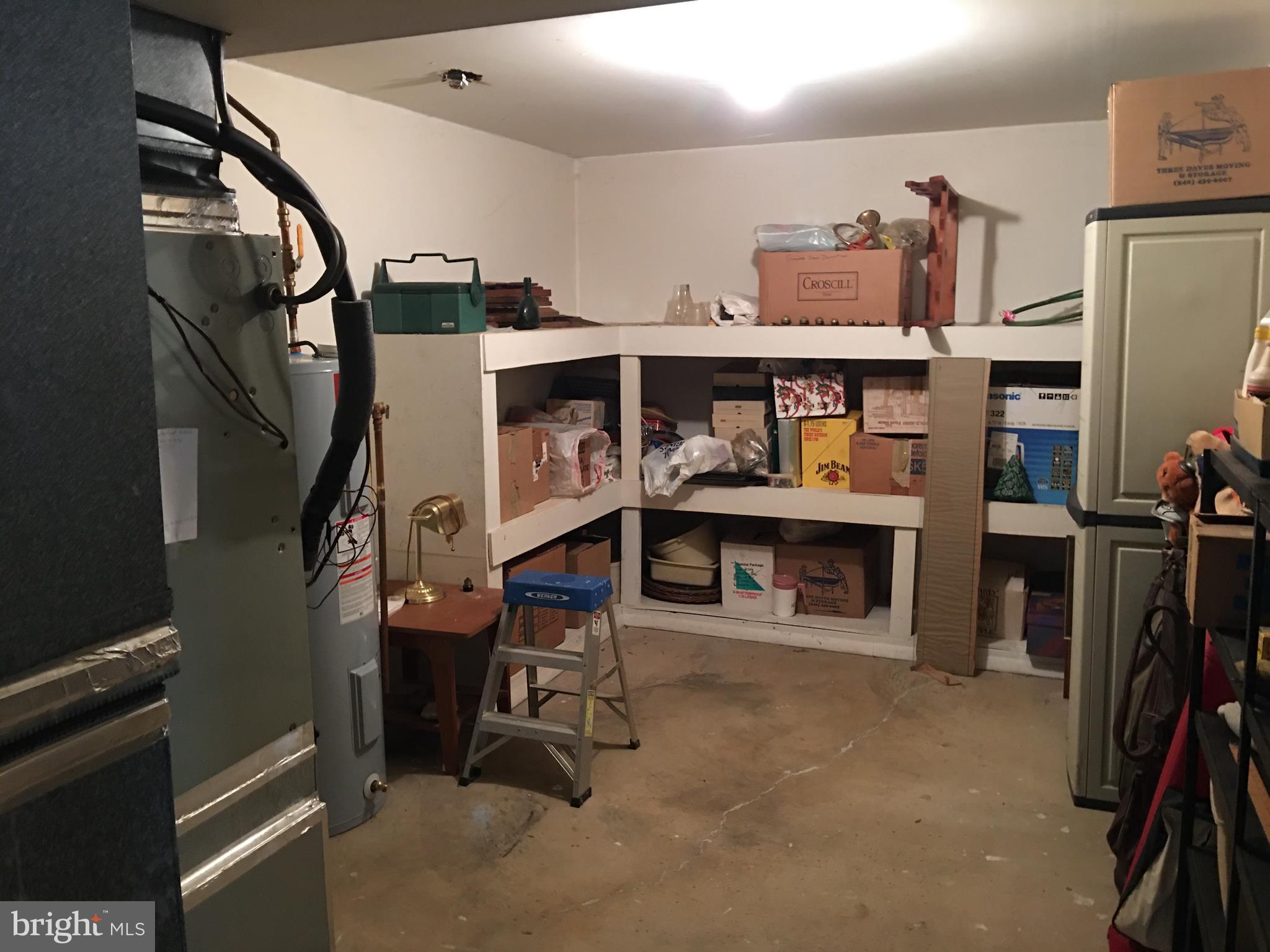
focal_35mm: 29
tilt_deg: -7.2
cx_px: 635
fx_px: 1064
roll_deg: +1.8
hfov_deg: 61.7
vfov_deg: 48.2
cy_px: 476
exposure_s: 1/4
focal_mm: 4.15
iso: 64
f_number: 2.2
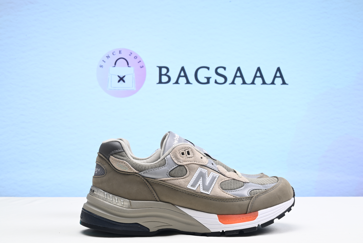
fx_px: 444
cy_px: 122
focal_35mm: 44
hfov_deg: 44.5
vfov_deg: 30.5
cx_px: 182
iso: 100
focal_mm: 44
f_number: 16
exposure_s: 1/2
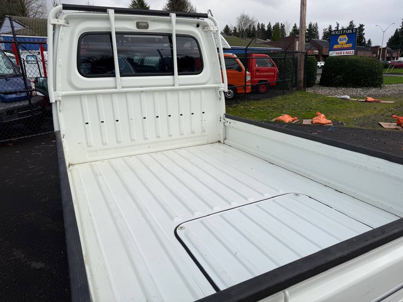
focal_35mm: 24
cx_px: 202
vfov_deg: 56.8
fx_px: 279
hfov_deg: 71.6
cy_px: 151
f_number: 1.78
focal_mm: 6.76
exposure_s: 1/1855
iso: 80
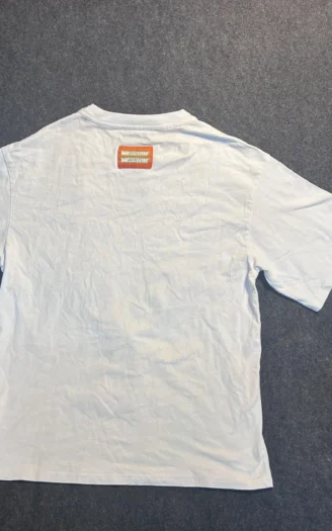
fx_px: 405
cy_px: 269
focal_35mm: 28
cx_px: 132
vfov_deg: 66.5
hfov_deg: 44.3
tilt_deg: -62.4
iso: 80
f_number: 1.5
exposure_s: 1/50
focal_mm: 5.7
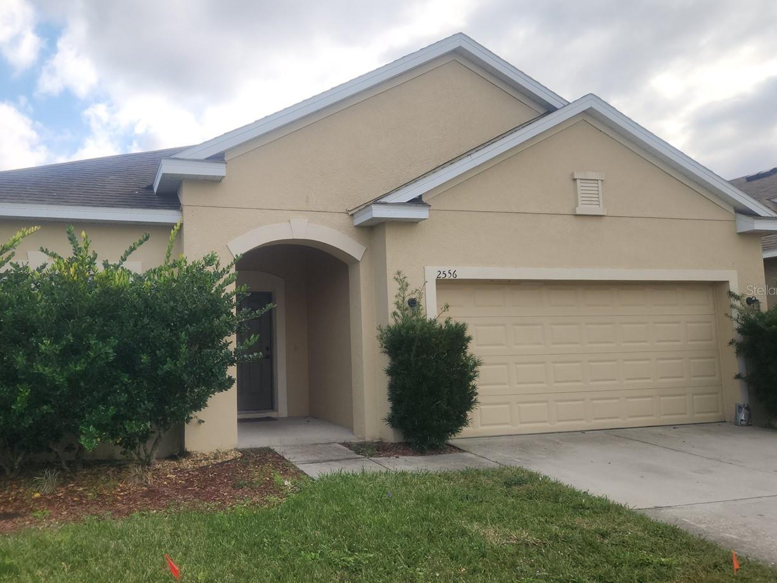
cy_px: 290
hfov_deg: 59.3
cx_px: 300
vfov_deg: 46.8
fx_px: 673
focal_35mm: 30
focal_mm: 5.4
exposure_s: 1/1192
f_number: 1.8
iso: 20
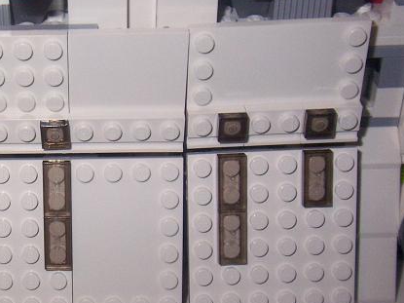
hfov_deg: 25.9
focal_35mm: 73
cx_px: 47
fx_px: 852
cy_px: 180
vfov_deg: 20.1
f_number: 3.9
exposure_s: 1/60
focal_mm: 6.4
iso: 125
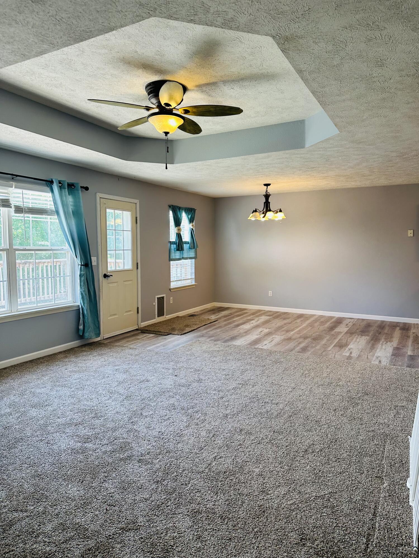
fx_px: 387
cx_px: 210
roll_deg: -0.1
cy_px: 279
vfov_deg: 71.6
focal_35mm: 24
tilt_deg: -4.0
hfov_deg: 56.8
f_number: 1.78
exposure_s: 1/120
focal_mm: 6.86
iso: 100
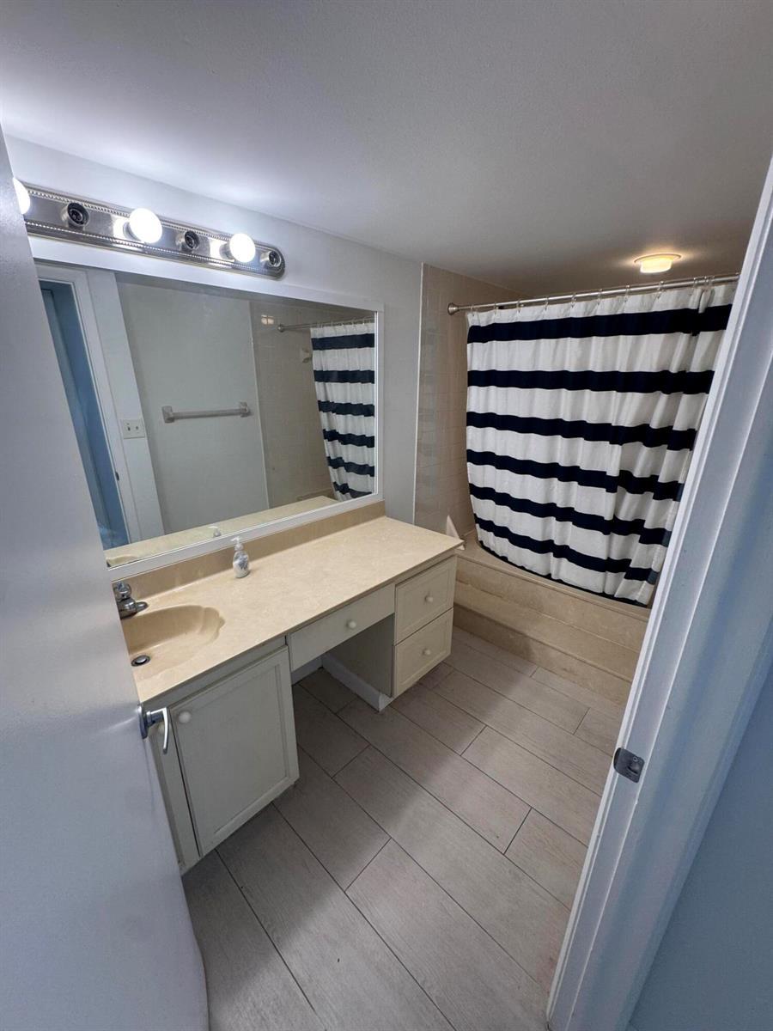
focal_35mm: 14
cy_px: 516
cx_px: 386
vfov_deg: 102.1
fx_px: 417
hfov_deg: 85.7
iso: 160
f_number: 2.2
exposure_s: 1/60
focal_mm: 2.22
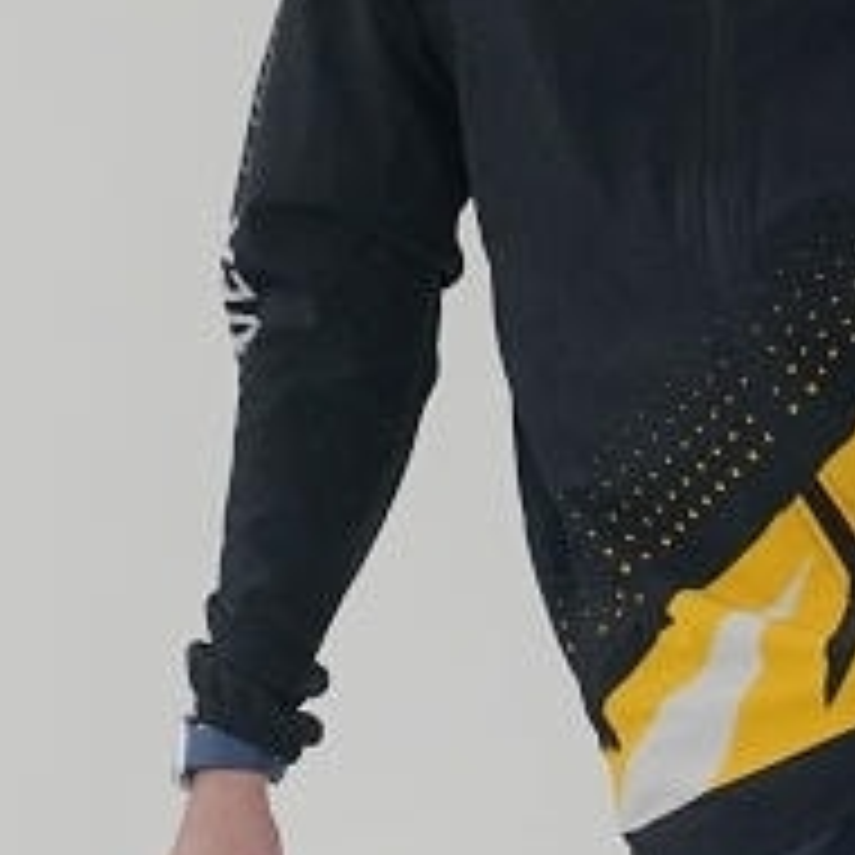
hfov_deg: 4.3
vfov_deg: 4.3
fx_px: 11262
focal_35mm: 403
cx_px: 990
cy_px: -234
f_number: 4
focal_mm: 75
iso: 1250
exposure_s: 1/160
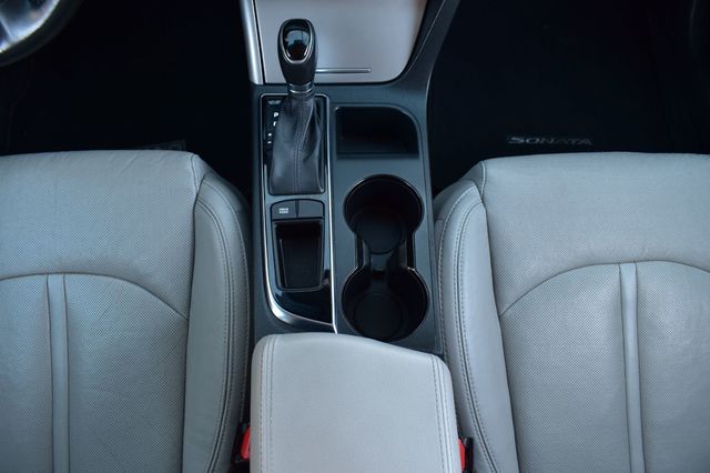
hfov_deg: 67.4
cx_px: 355
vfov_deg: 47.9
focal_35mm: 27
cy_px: 236
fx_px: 532
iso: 500
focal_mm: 18
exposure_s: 1/15
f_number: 6.3
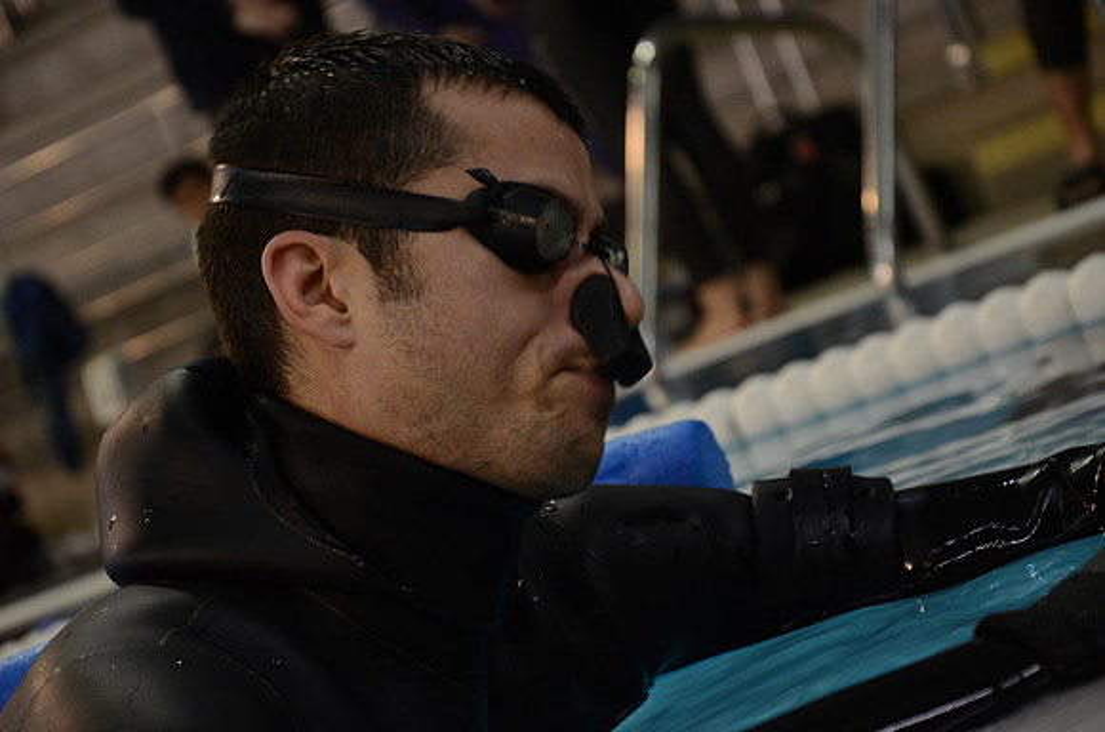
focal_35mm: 112
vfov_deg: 12.1
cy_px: 366
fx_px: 3446
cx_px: 552
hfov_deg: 18.2
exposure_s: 1/50
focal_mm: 75
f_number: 5.3
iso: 1000
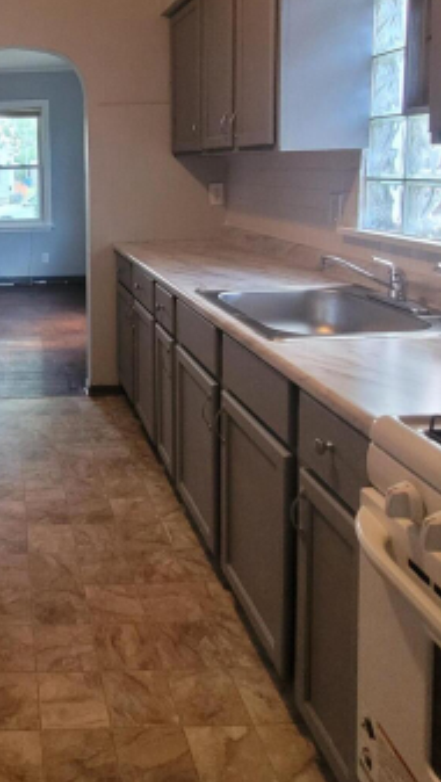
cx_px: 5
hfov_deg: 37.4
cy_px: 224
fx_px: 581
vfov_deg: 64.9
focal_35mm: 28
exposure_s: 1/59
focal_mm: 1.74
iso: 400
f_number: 2.2
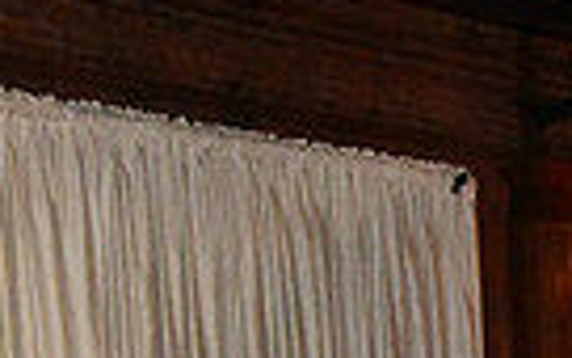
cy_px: 790
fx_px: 2370
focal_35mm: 152
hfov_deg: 12.7
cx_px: 963
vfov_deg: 8.1
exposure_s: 1/60
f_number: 11
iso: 25600
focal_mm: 35
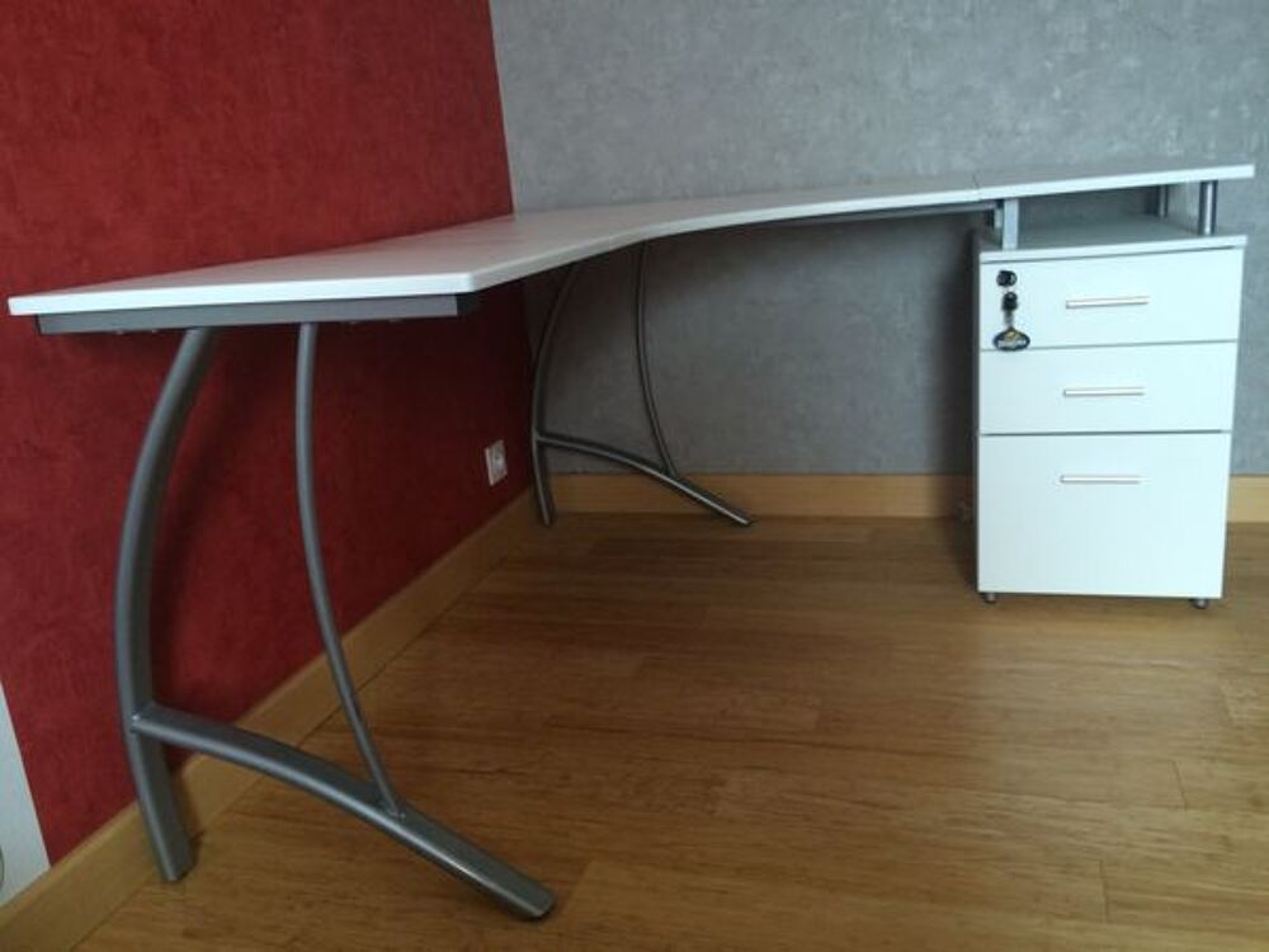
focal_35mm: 29
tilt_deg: -16.1
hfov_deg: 61.7
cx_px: 634
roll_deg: +4.5
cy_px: 476
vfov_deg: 48.2
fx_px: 1063
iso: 320
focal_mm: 4.15
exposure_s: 1/30
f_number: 2.2
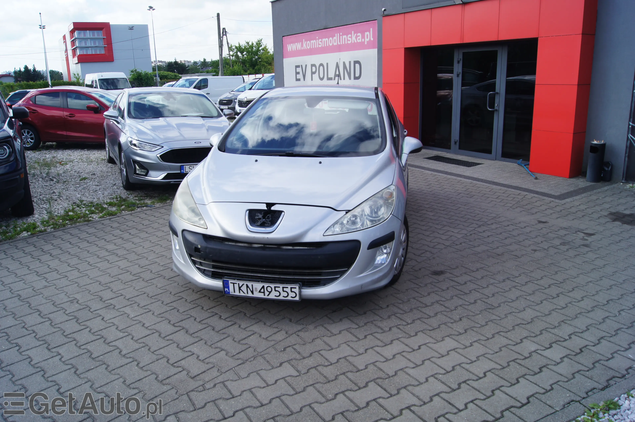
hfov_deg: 67.4
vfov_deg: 47.9
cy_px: 211
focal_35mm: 27
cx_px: 318
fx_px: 476
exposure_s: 1/60
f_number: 11
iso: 100
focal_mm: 18
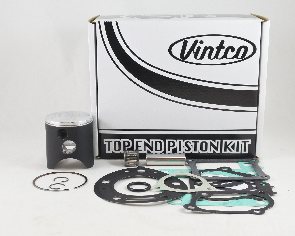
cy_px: 119
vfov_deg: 30.3
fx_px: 437
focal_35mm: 50
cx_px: 142
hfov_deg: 37.3
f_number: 4.5
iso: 640
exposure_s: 1/125
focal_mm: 16.5
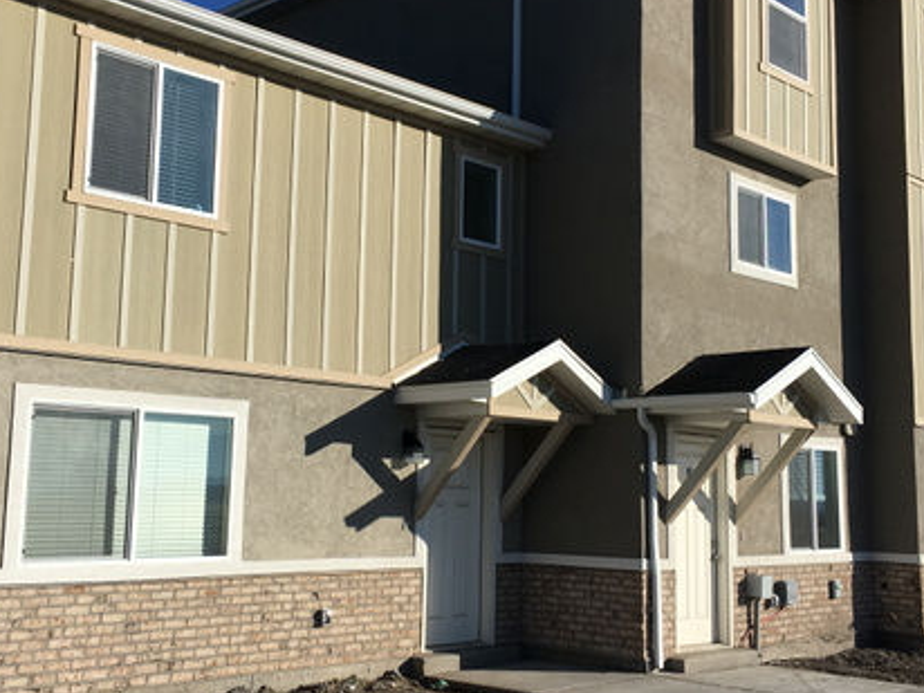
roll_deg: -1.0
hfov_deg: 42.1
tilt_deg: +9.0
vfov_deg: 32.2
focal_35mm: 45
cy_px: 325
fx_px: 1201
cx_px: 469
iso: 25
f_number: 2.2
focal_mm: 4.15
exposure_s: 1/2564
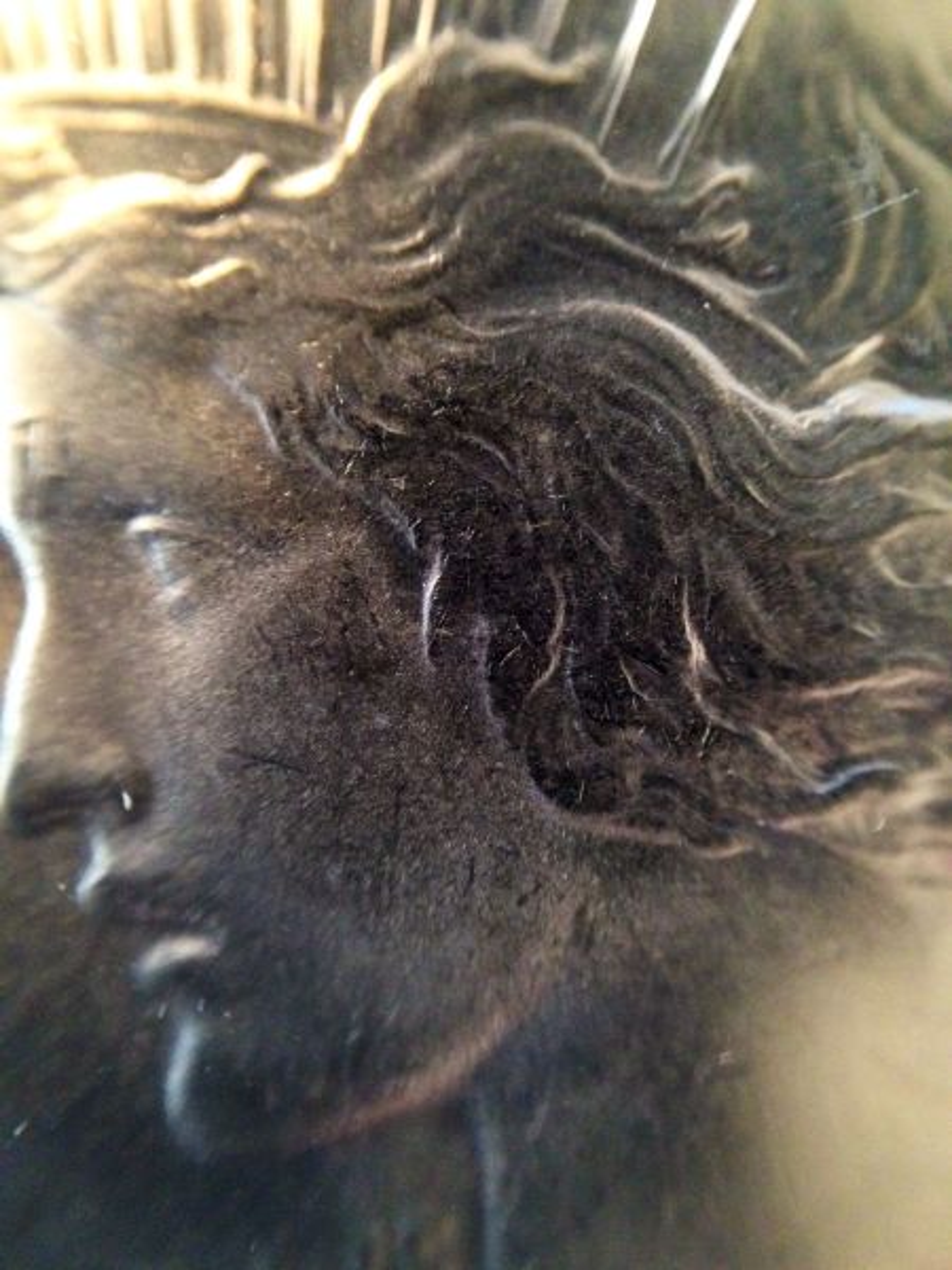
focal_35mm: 33
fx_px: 1210
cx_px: 476
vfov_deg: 55.4
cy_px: 635
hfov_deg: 42.9
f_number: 2.4
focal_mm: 4.12
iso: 400
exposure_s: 1/20
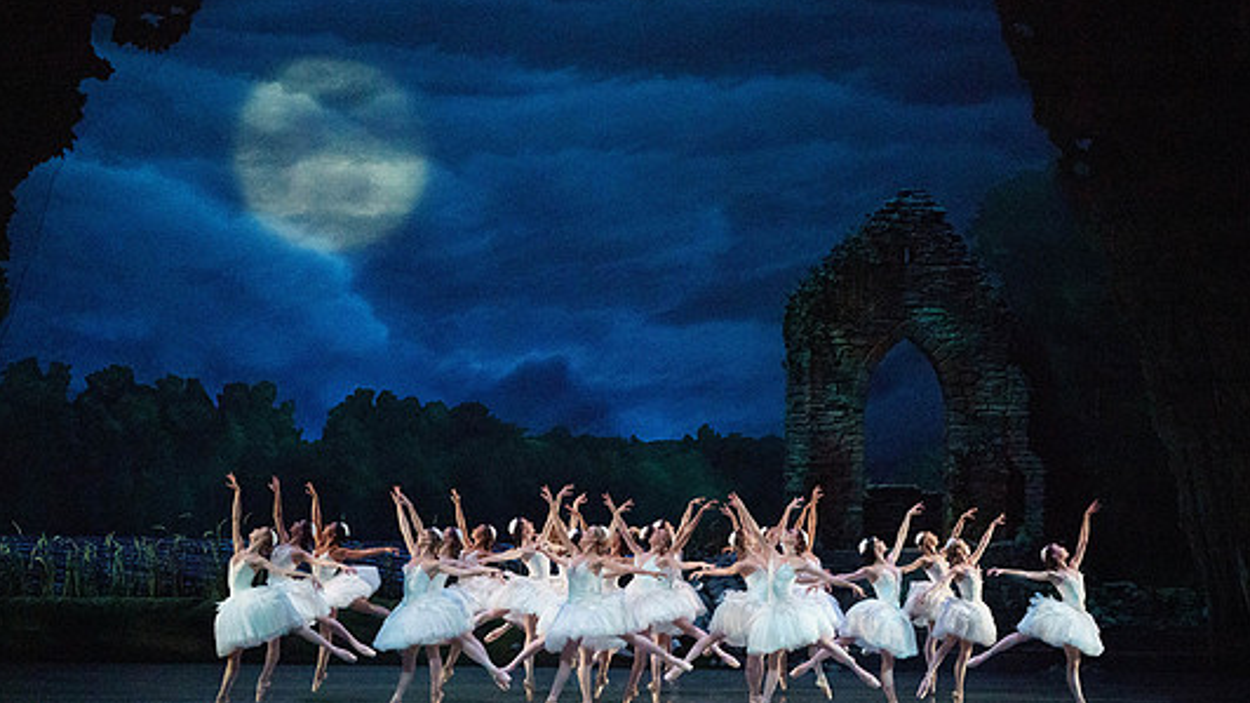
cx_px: 680
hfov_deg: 18.3
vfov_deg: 10.4
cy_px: 344
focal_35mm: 117
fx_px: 3877
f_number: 5.6
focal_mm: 100
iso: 8000
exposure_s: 1/250
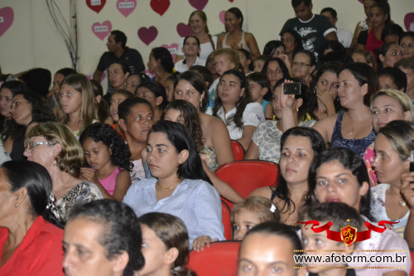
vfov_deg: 11.4
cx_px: 207
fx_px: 1379
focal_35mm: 120
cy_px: 138
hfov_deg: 17.1
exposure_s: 1/60
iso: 3200
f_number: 5.6
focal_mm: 80
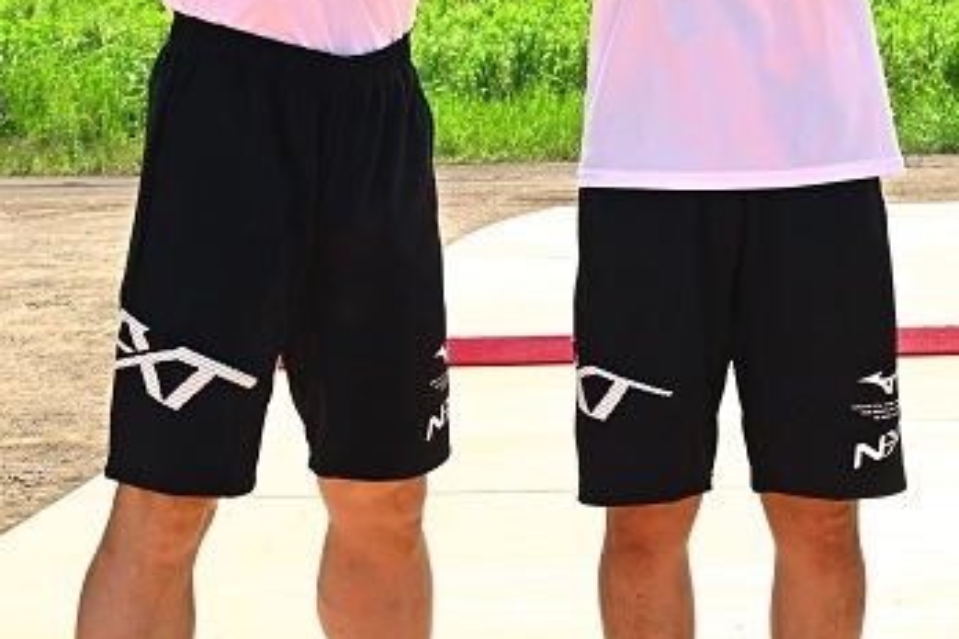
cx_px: 835
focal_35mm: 98
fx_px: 2623
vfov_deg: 13.6
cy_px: -50
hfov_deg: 20.4
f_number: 10
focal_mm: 33.5
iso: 320
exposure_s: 1/320
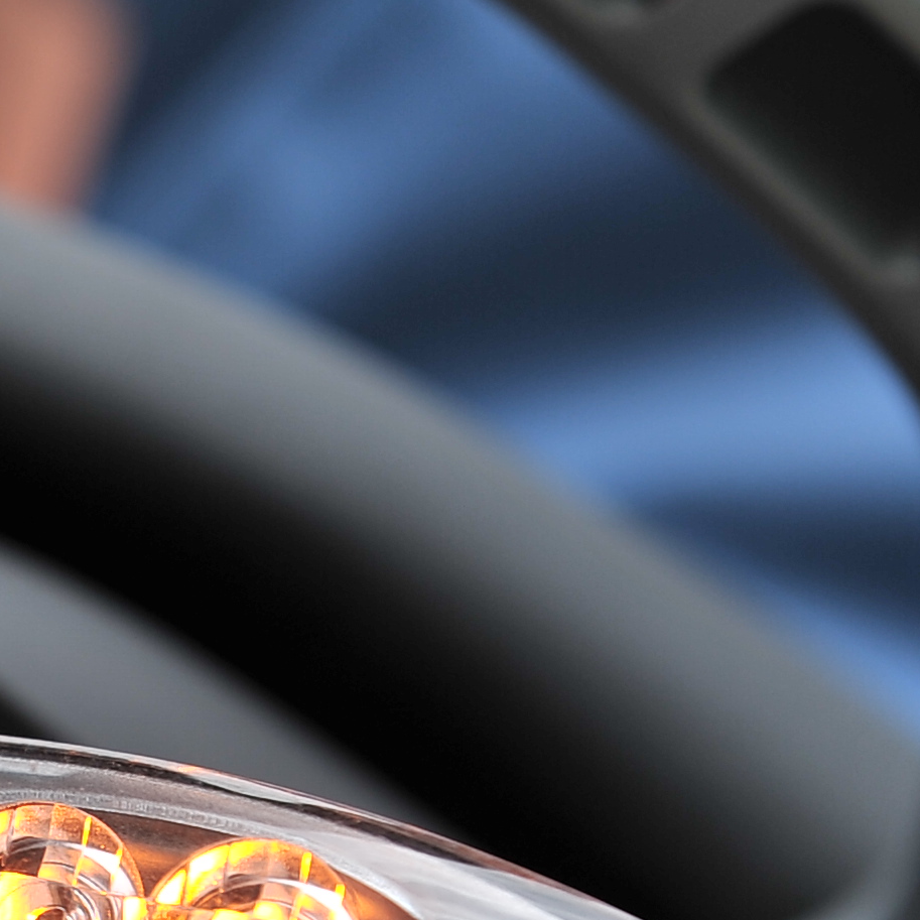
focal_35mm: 190
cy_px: 500
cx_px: -823
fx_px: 5713
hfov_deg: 8.8
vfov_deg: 9.2
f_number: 4.5
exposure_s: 1/640
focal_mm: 48
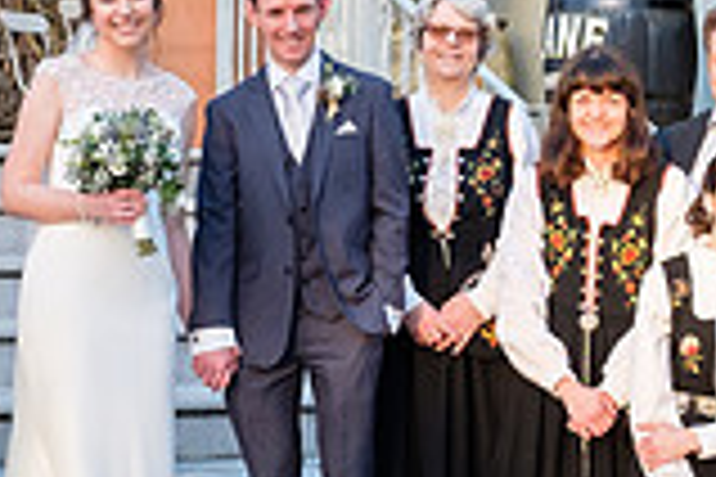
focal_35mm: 121
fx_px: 2406
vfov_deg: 11.3
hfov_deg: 16.9
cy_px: 239
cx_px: 220
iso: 400
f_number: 4.5
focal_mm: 16
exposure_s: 1/160
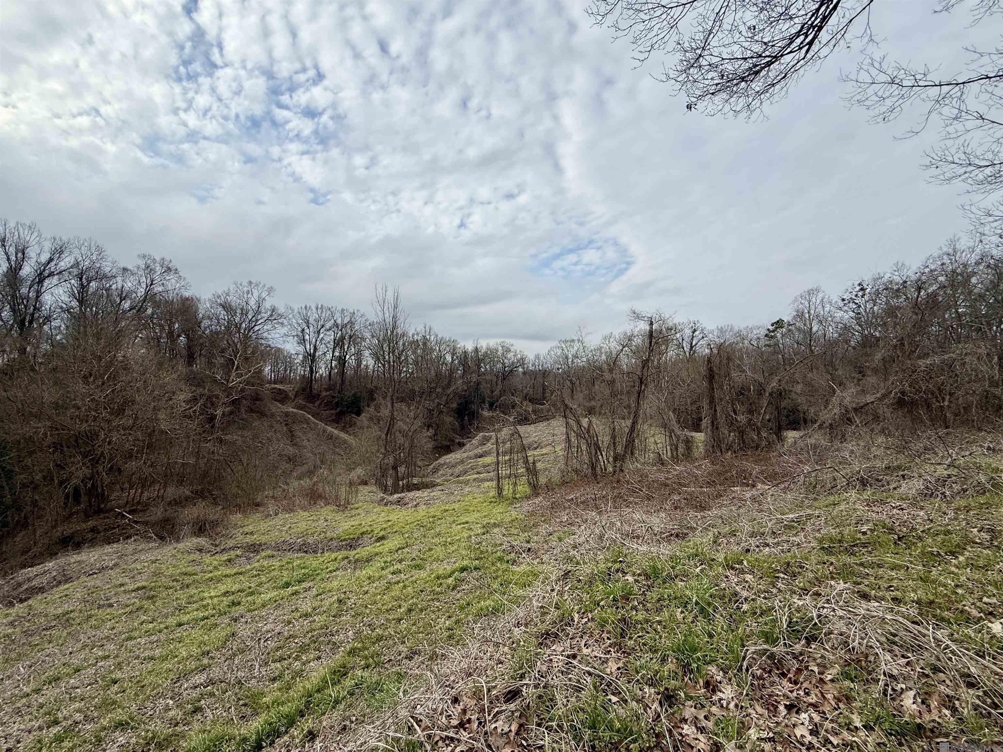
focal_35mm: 14
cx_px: 502
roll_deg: +0.9
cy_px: 376
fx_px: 406
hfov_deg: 102.1
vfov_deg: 85.7
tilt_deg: +3.5
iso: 50
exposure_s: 1/1795
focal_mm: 2.22
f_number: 2.2
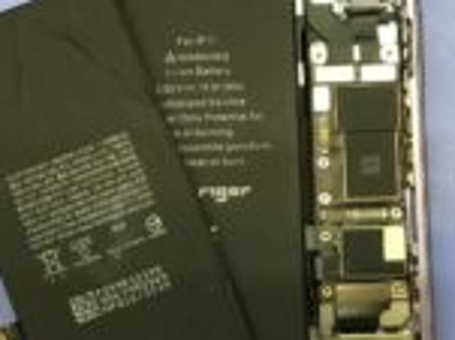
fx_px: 1077
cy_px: 208
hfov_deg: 23.9
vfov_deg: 17.9
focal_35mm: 82
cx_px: 211
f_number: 2.4
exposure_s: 1/33
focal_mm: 3.3
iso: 40
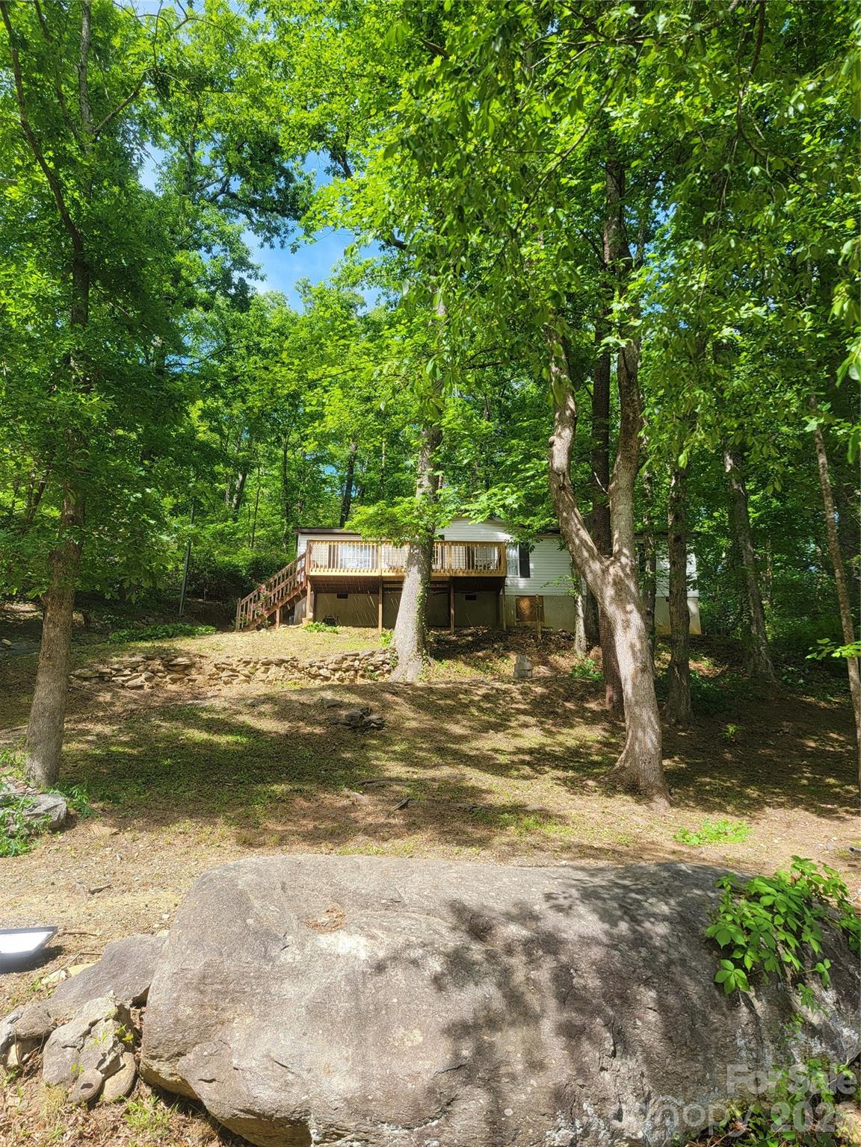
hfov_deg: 56.8
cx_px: 430
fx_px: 796
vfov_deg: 71.6
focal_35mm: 24
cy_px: 574
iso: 16
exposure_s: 1/292
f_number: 1.8
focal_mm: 6.7
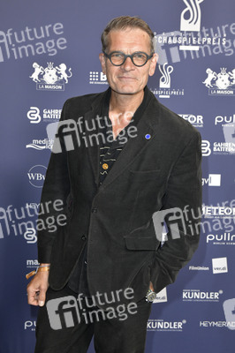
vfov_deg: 44.5
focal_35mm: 44
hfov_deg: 30.5
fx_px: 432
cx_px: 118
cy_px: 176
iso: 2000
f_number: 6.3
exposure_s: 1/200
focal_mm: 44
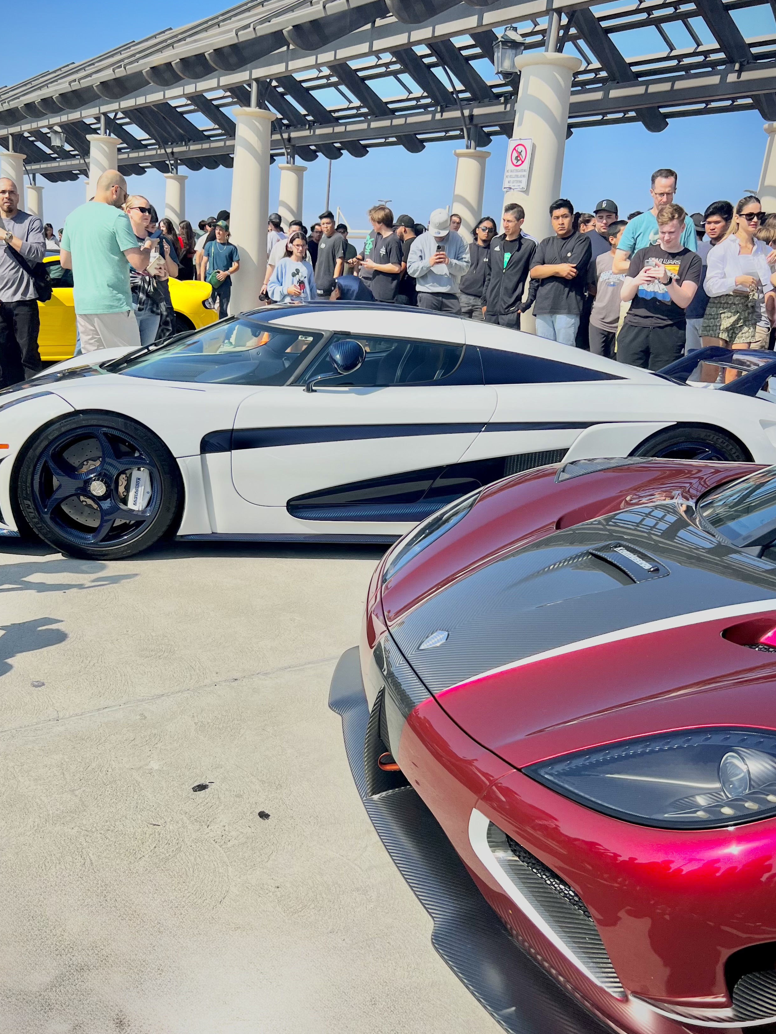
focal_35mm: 32
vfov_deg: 56.8
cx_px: 353
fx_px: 956
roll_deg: -4.6
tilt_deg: -13.6
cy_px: 544
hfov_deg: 44.1
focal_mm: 5.7
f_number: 1.5
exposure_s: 1/6579
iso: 50
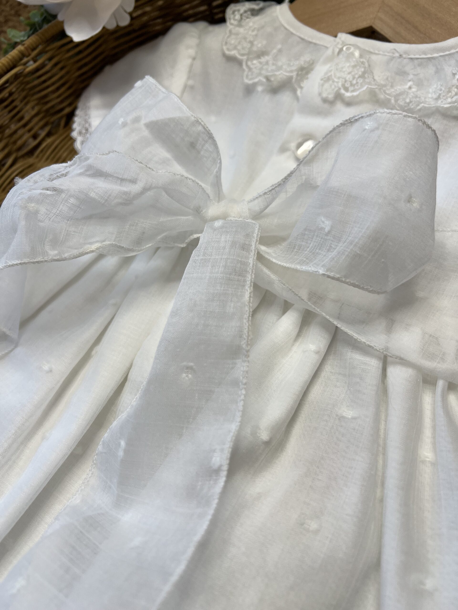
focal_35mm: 26
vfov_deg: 67.3
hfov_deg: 53.1
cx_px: 229
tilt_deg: -55.8
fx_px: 459
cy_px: 305
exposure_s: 1/827
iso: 50
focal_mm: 5.7
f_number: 1.5
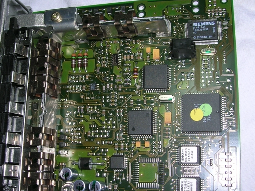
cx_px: 99
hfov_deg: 38.7
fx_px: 361
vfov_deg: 29.6
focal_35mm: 49
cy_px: 110
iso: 50
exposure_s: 1/60.1
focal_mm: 5.7
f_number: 4.9
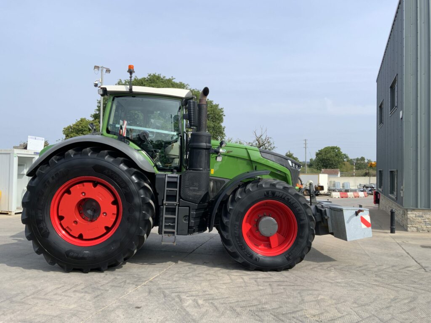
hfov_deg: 61.7
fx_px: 361
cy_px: 162
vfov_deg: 48.2
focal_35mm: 29
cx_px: 216
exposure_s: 1/482
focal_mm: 3
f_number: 1.8
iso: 16
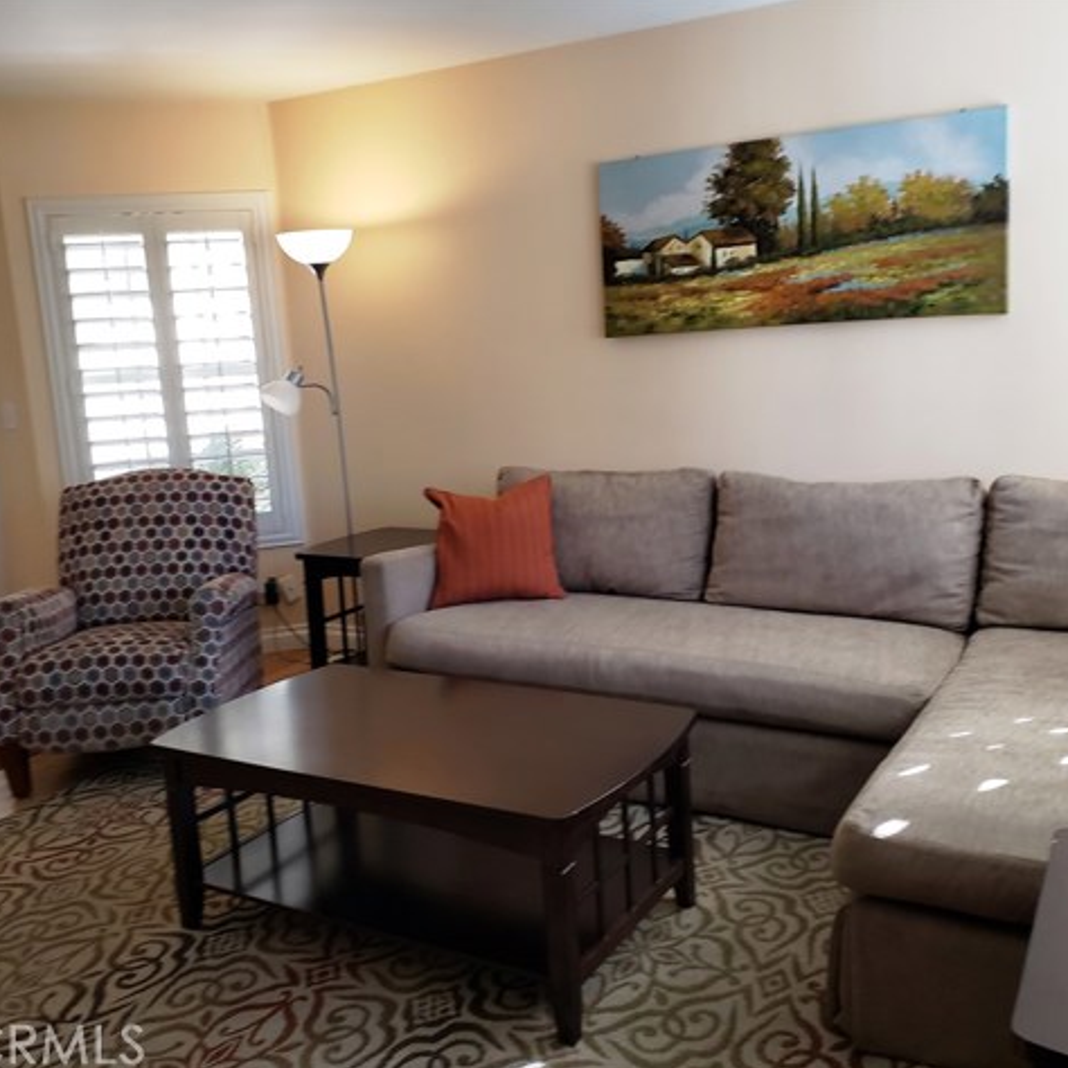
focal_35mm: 31
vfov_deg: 52.5
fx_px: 1082
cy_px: 536
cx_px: 563
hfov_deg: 52.5
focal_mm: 4.3
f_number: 2.4
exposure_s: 1/120
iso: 200
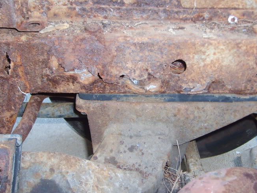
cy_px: 87
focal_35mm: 55
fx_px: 408
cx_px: 148
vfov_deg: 26.5
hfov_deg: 34.9
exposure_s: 1/45
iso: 100
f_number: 2.8
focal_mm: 5.8
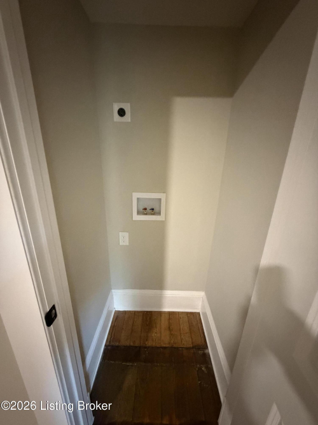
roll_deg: -1.7
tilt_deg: -18.0
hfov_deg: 85.7
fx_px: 172
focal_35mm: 14
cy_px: 212
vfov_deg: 102.1
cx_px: 159
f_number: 2.2
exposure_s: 1/40
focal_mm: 2.22
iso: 1250
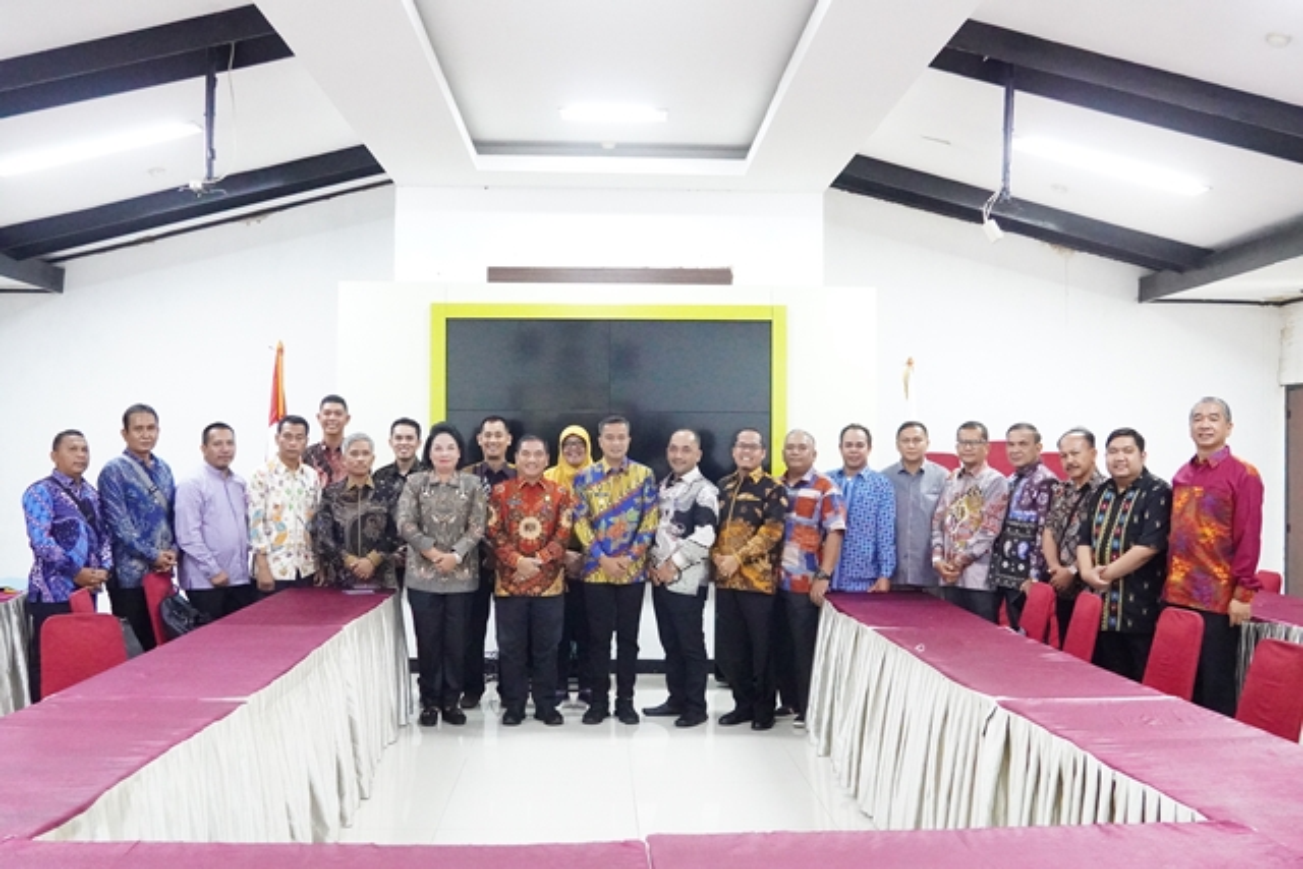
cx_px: 652
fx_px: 1358
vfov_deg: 35.5
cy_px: 434
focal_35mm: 38
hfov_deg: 51.3
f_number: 4
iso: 16000
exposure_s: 1/125
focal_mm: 25
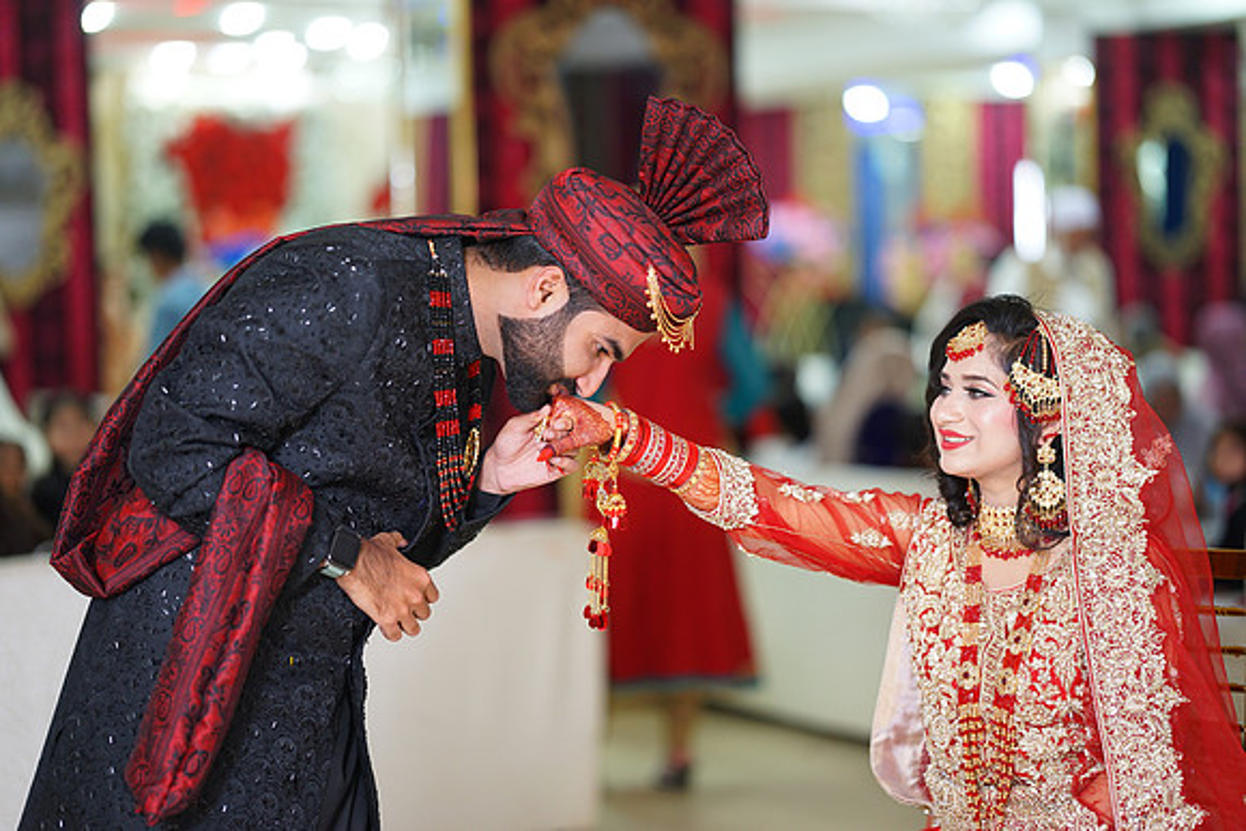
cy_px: 416
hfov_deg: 23.9
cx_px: 623
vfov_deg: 16.1
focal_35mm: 85
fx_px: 2942
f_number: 1.4
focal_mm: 85
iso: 400
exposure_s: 1/160
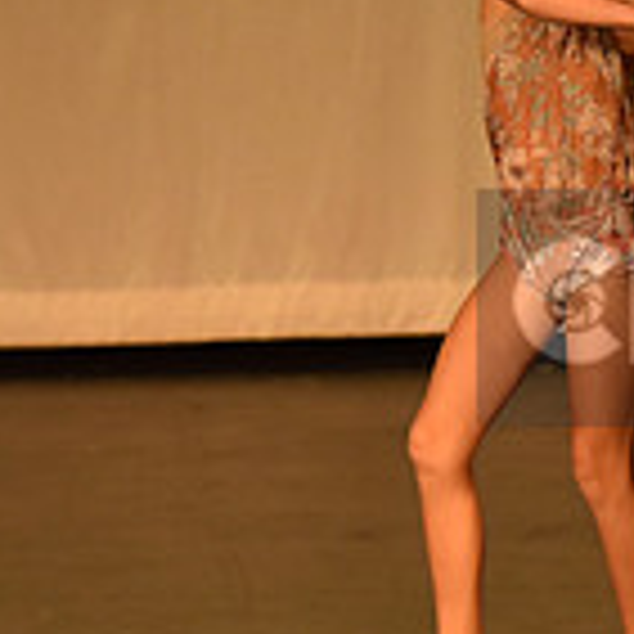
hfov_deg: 3.3
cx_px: 967
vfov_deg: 3.3
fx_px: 10899
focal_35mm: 526
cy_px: 308
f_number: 4
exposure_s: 1/320
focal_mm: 150
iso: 2000
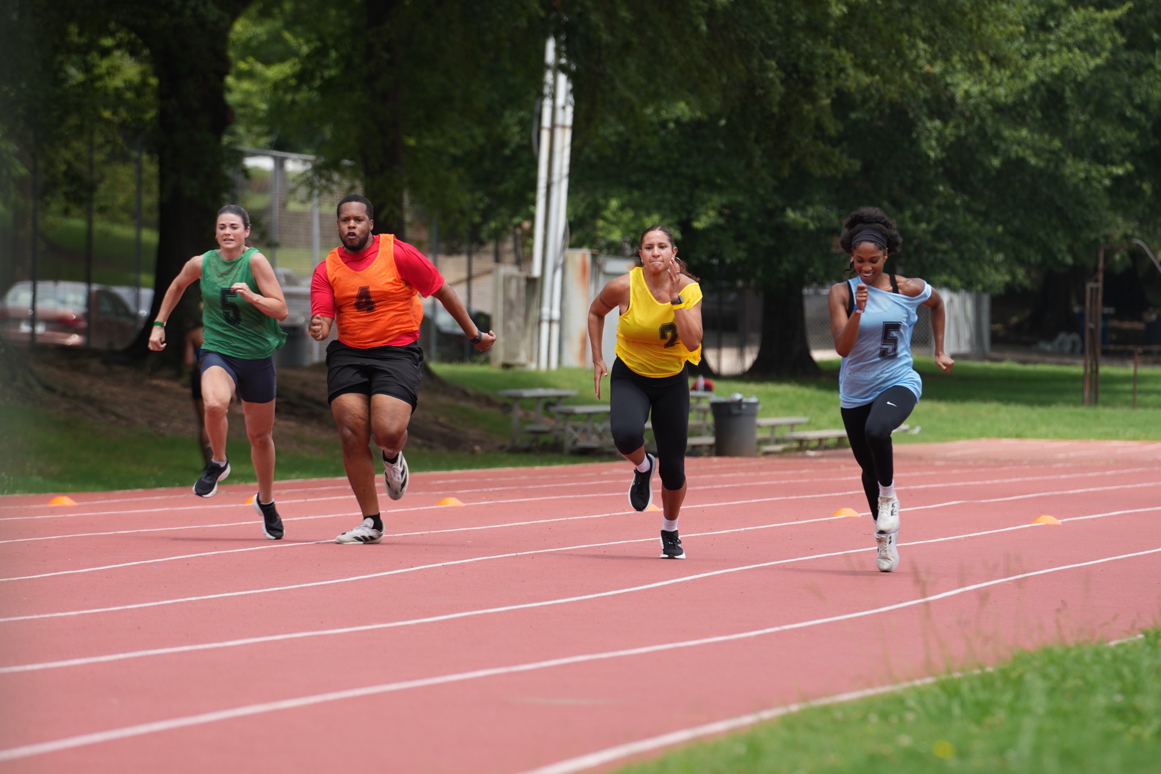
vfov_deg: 5.1
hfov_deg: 7.6
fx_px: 8707
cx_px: 580
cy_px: 387
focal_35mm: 270
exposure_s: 1/1000
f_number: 4
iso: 125
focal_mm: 180
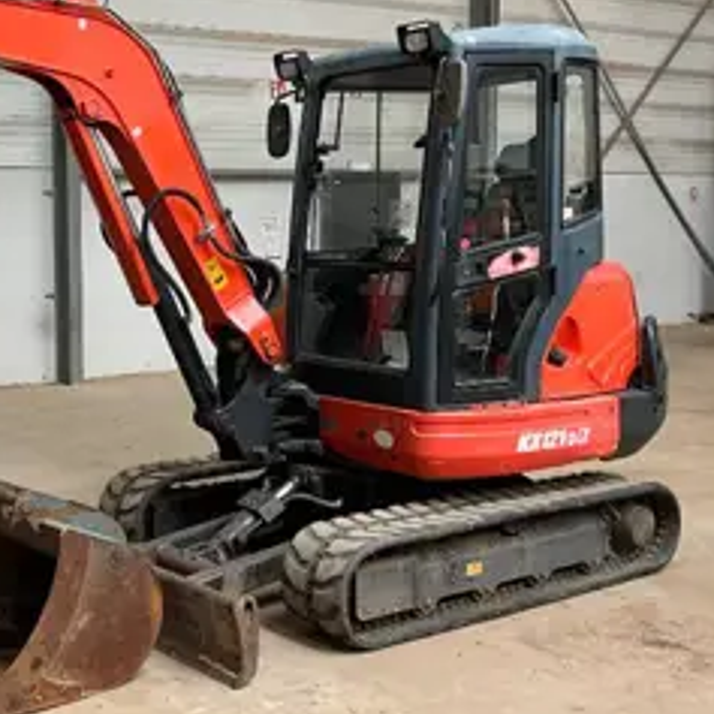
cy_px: 319
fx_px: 1213
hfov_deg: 31.6
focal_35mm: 52
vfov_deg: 32.8
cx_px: 102
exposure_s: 1/64
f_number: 1.8
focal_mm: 3
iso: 64
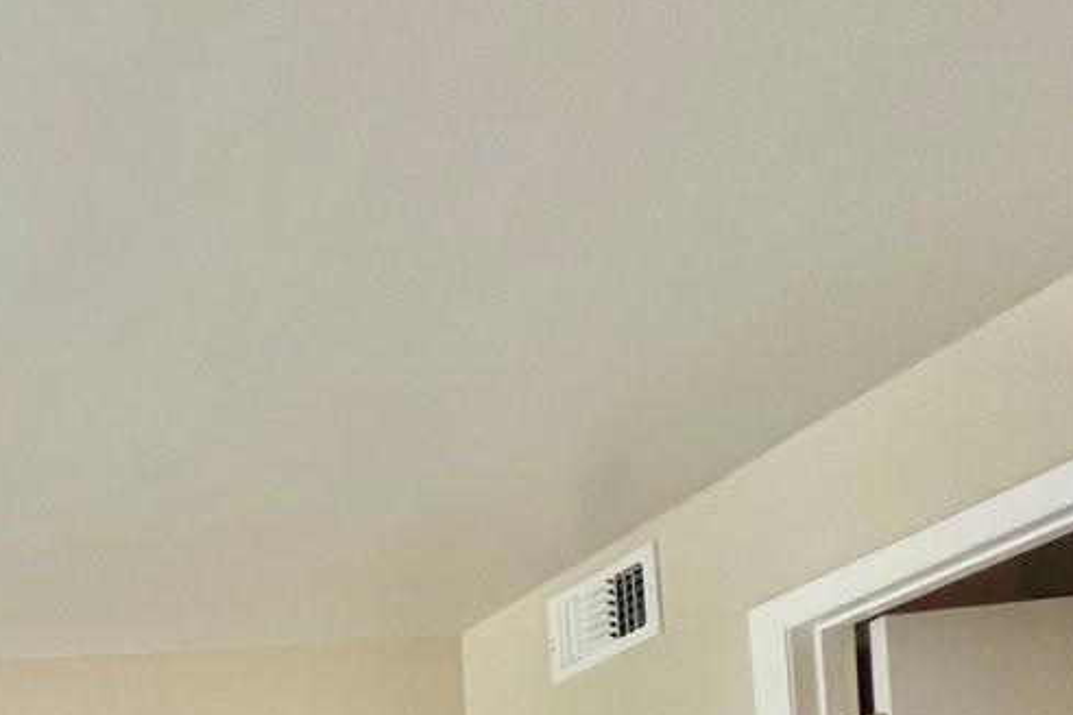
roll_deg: +2.0
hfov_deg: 27.8
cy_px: 1160
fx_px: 1311
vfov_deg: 22.8
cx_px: -574
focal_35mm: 44
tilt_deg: +1.5
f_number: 1.8
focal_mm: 1.57
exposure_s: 1/120
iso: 50
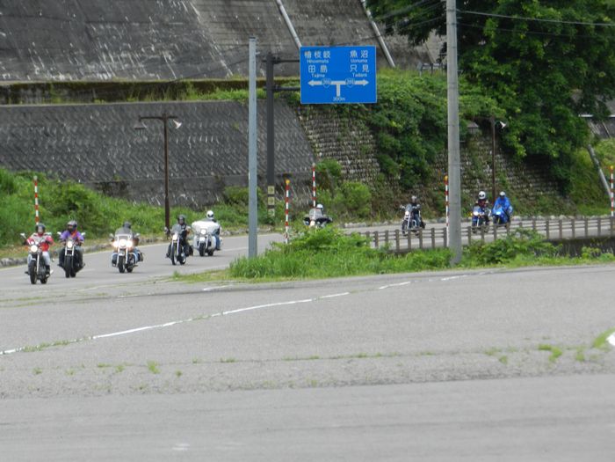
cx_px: 308
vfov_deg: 5.2
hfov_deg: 6.9
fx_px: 5081
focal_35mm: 286
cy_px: 231
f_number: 5.3
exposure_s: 1/250
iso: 160
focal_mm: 50.8
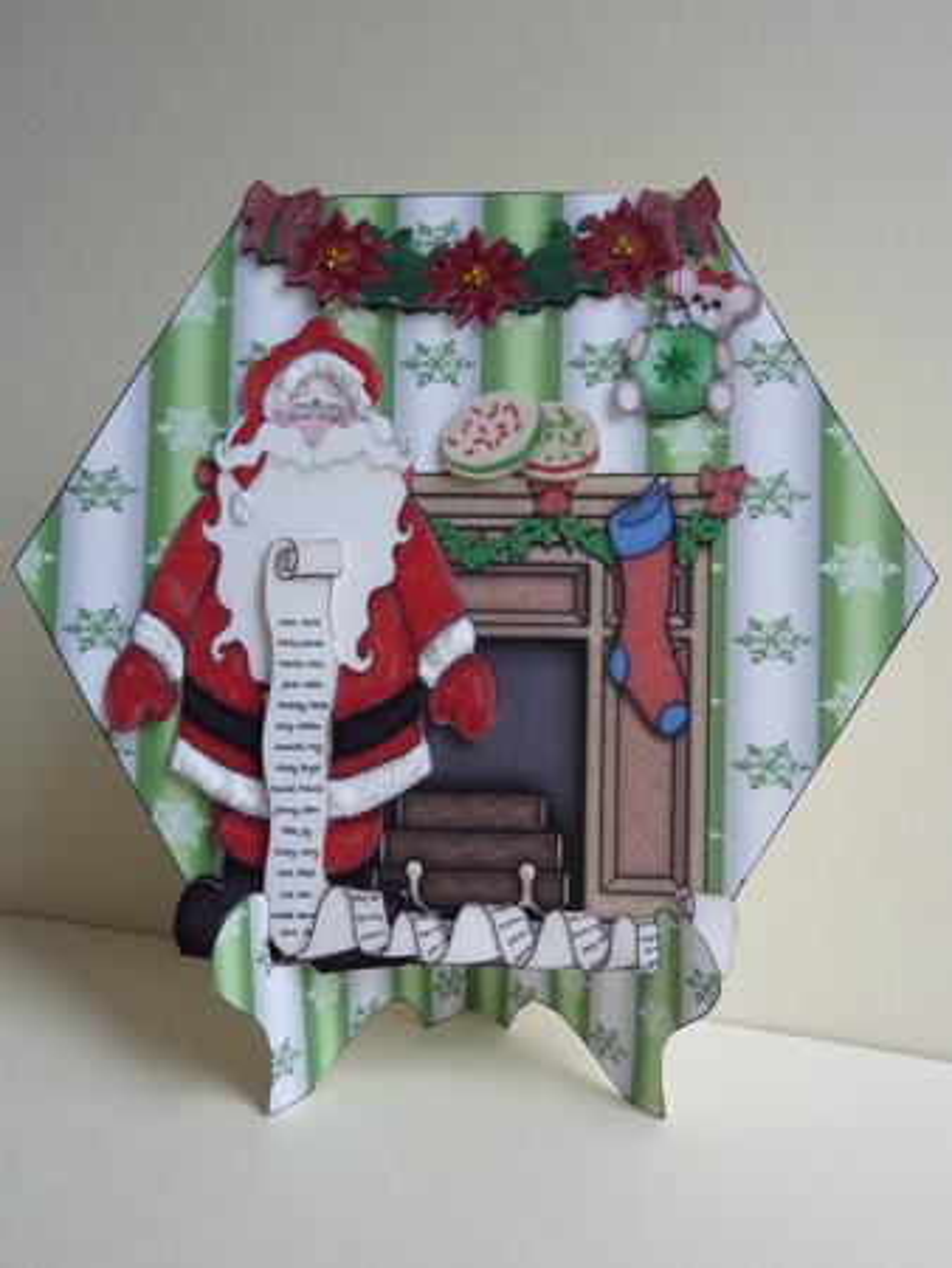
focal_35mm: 29
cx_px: 476
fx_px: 1062
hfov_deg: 48.3
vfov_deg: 61.6
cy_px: 634
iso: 160
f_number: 3.4
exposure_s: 1/30
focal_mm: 4.7
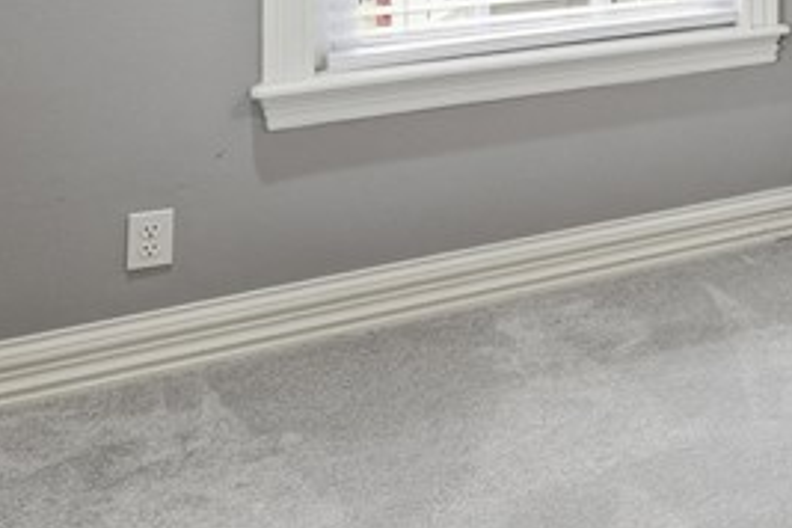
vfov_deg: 20.9
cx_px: 1415
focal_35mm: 57
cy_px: -217
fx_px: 1254
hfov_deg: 22.0
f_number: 10
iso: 400
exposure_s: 1/10
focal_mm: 14
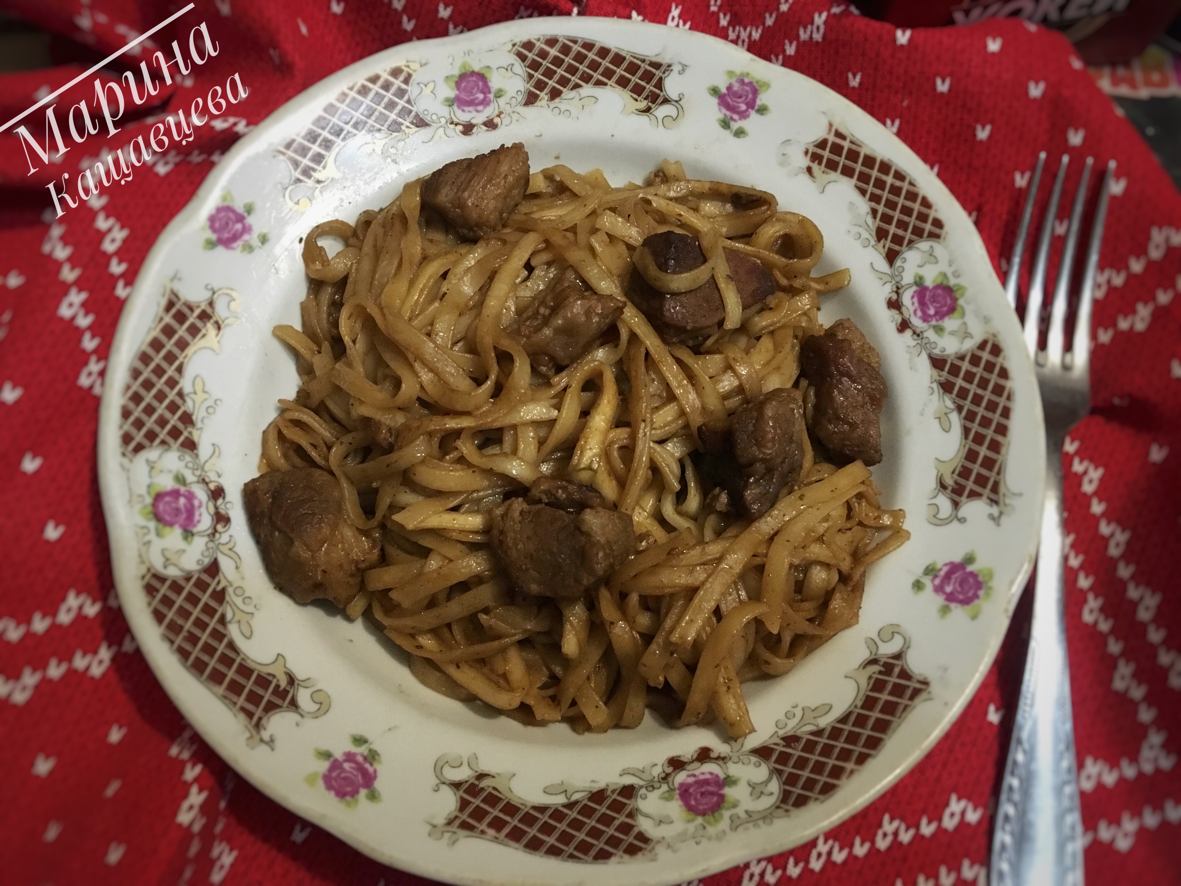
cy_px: 443
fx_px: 989
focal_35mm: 29
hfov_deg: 61.7
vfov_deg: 48.2
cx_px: 590
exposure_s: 1/17
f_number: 2.2
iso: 320
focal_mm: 4.15
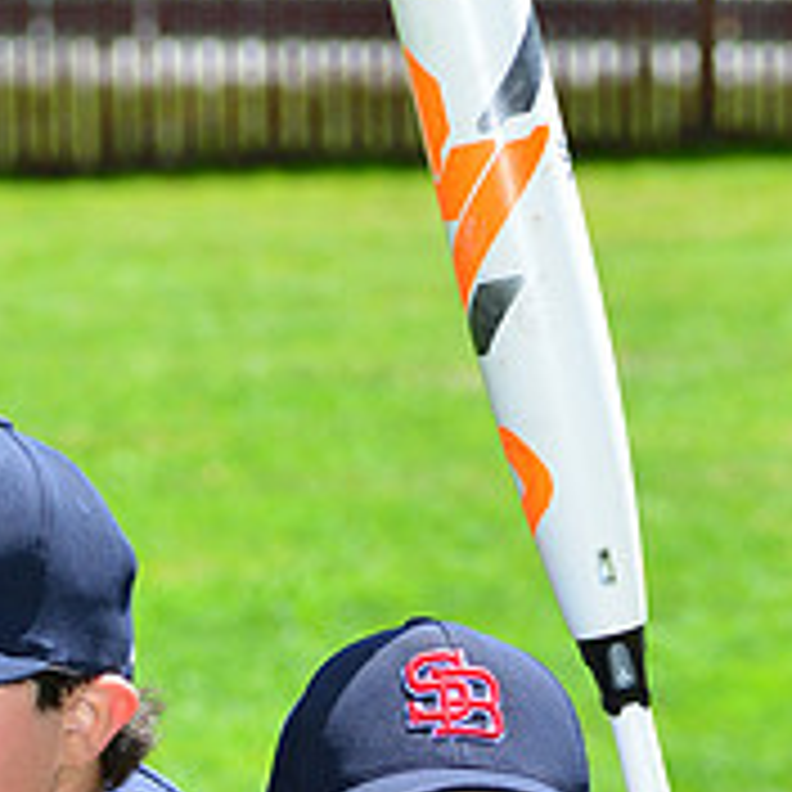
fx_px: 7973
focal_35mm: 308
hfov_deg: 5.7
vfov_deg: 5.6
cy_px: 1094
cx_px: 173
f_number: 8
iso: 200
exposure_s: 1/200
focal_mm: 110
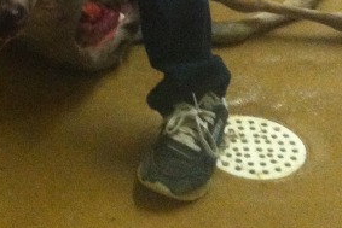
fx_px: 1045
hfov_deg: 18.2
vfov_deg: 11.0
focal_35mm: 110
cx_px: 13
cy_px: -267
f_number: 2.8
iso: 640
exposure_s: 1/15
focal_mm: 3.85
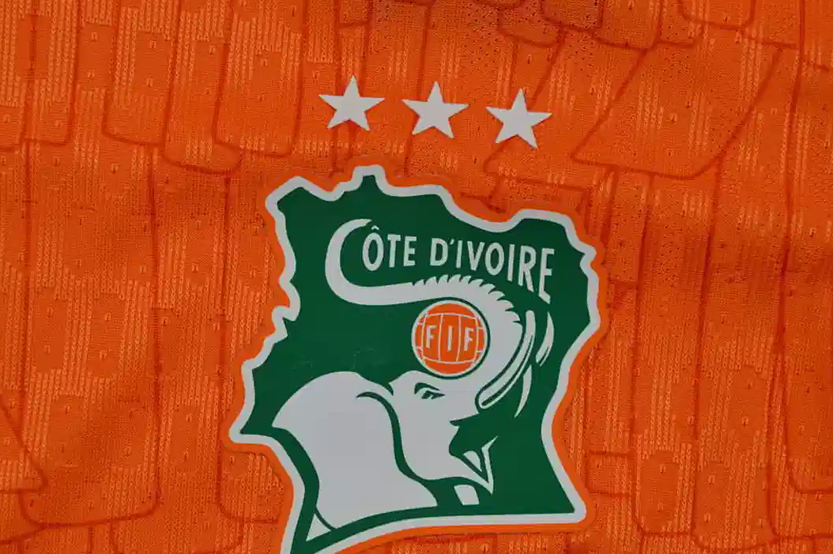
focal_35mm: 113
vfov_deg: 12.1
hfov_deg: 18.1
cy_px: 304
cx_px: 386
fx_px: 2613
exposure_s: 1/200
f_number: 13
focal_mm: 66
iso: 400
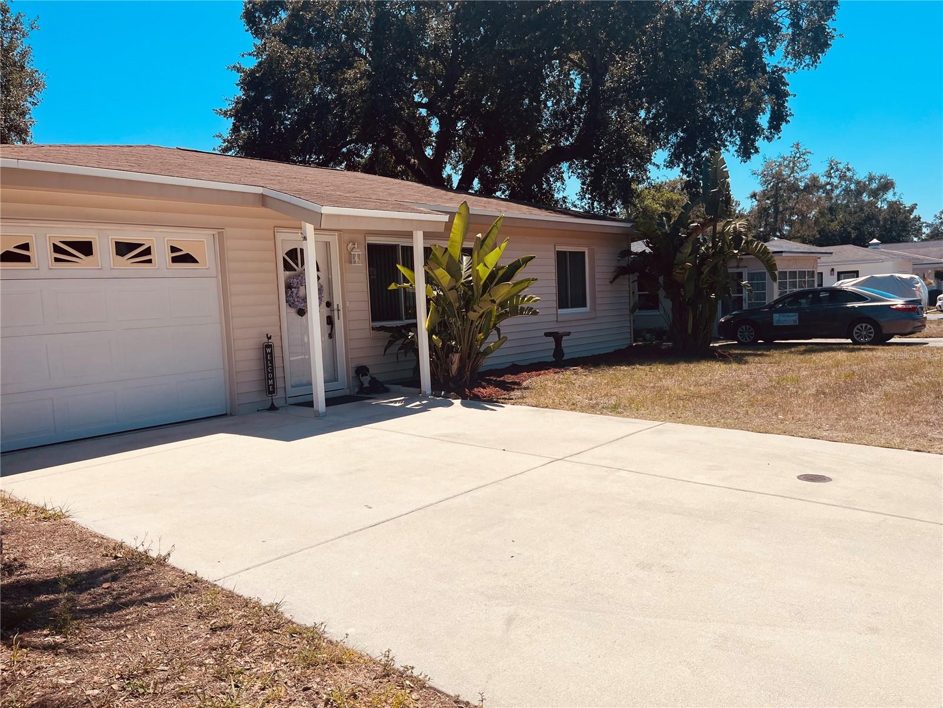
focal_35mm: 26
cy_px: 354
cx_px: 472
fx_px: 708
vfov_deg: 53.1
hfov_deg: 67.3
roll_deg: +2.7
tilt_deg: -5.7
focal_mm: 5.1
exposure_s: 1/6173
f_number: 1.6
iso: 50
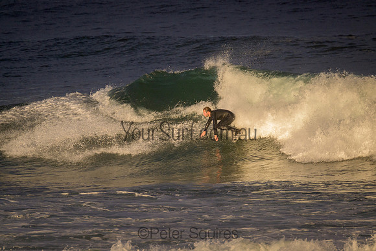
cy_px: 126
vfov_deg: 1.7
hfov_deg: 2.6
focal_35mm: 800
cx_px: 188
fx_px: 8357
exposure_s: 1/1250
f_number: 11
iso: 1800
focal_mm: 800
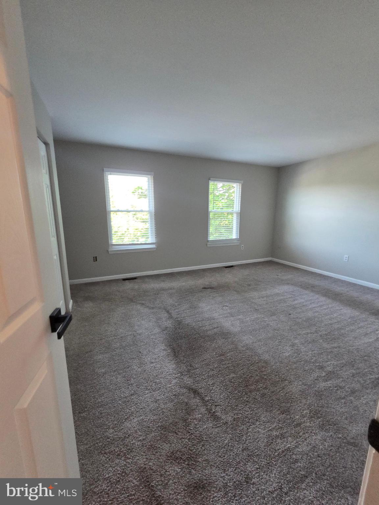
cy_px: 252
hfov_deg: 89.9
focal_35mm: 13
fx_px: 190
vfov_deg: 106.2
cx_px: 190
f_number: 2.2
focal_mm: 2.2
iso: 400
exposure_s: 1/60
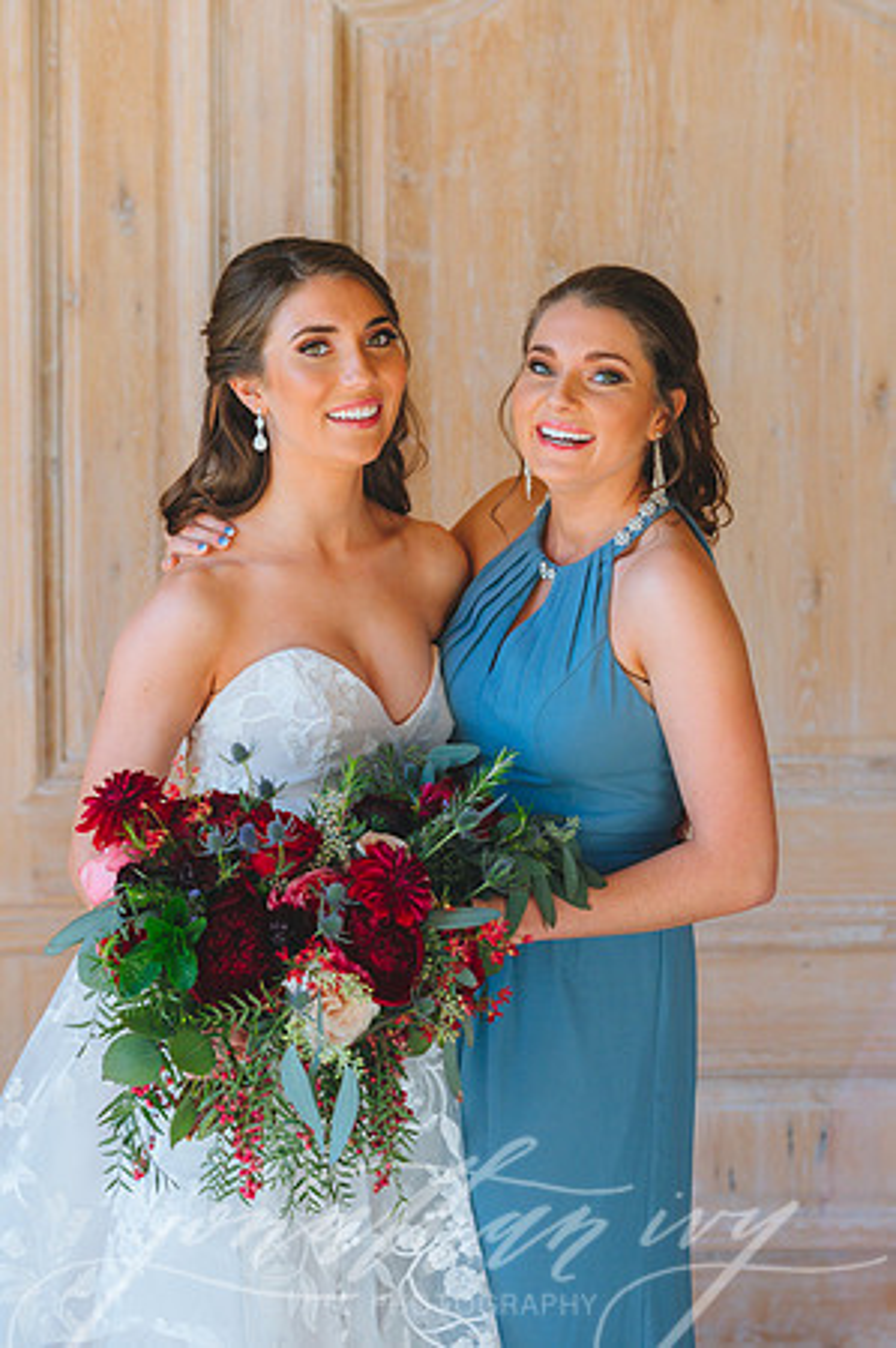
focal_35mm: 98
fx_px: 3667
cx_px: 448
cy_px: 674
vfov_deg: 20.8
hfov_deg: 13.9
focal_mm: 98
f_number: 2.8
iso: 640
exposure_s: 1/250
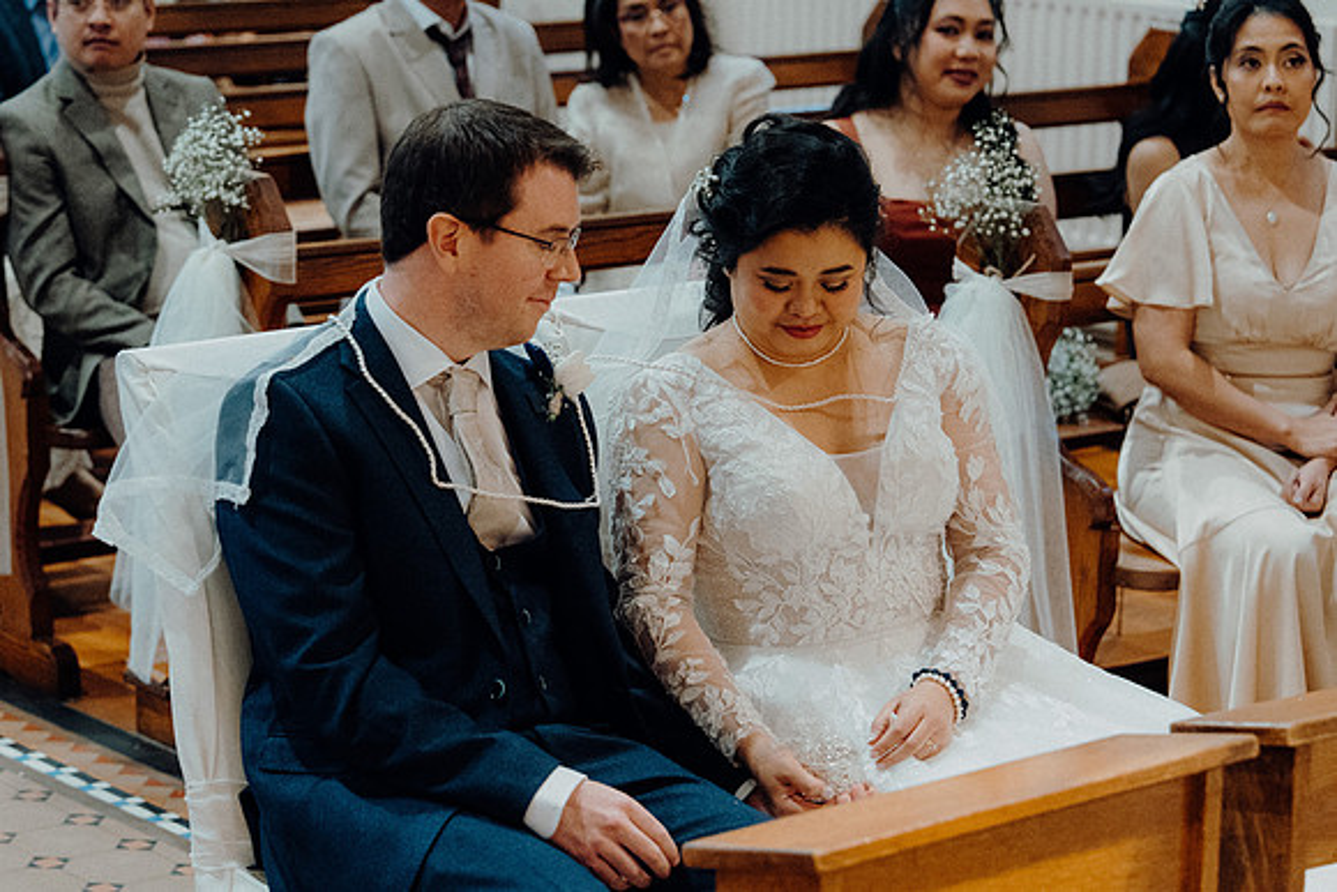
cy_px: 446
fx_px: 3900
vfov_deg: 13.0
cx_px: 668
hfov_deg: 19.5
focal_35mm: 105
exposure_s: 1/160
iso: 4000
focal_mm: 70
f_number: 3.2
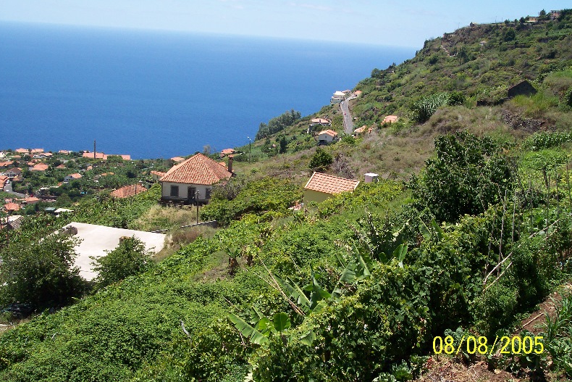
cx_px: 284
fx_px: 636
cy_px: 182
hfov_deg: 48.5
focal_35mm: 40
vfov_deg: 33.4
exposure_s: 1/700
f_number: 4.8
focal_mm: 8
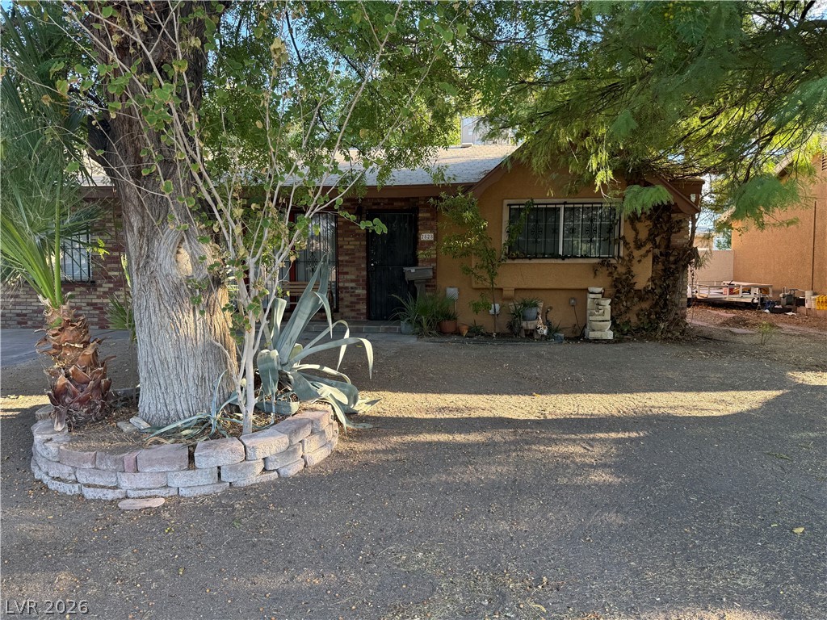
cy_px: 310
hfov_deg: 71.6
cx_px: 414
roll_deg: -0.4
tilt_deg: -3.7
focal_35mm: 24
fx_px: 573
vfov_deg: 56.8
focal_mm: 6.76
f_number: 1.78
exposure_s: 1/206
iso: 64
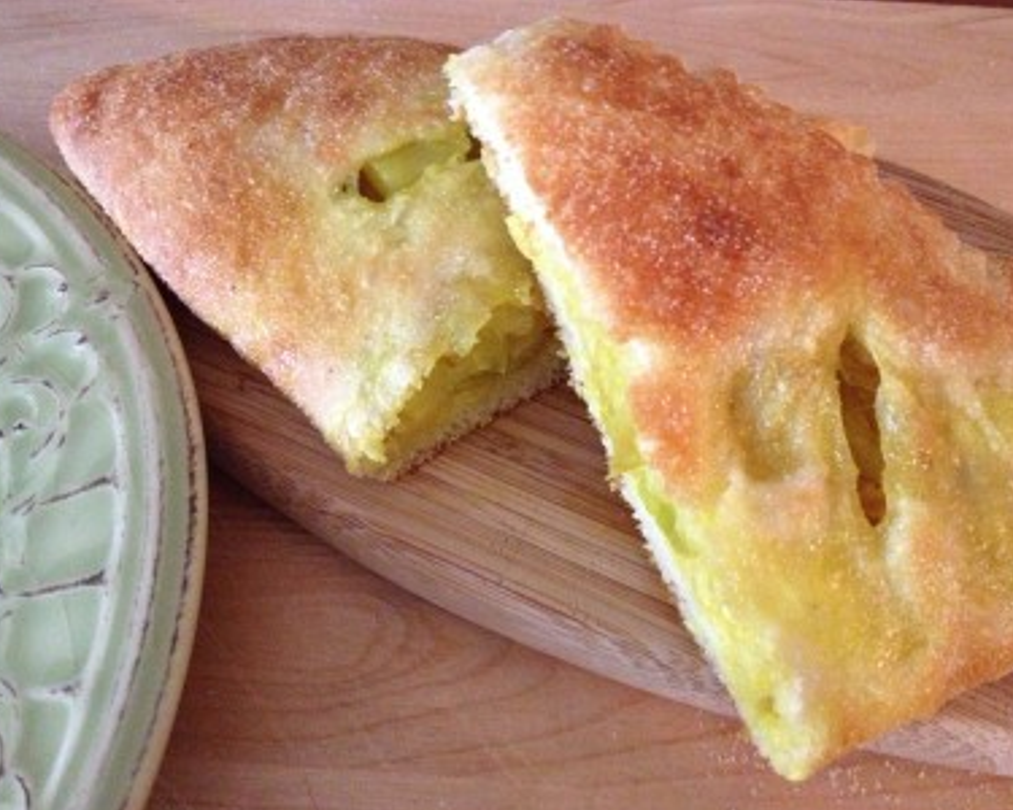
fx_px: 1109
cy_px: 409
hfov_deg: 49.1
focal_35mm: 37
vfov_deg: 40.1
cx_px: 508
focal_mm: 4.28
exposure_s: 1/15
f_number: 2.4
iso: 800
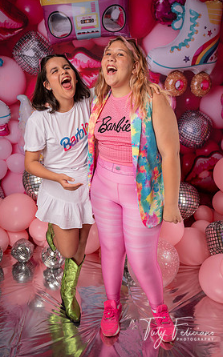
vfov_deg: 55.4
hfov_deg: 36.2
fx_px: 341
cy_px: 178
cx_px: 106
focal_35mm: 35
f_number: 4.5
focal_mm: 34
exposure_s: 1/100
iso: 125
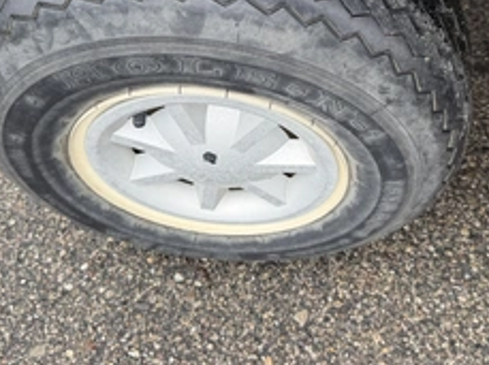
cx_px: 297
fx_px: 592
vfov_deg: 33.6
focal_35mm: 42
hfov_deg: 44.6
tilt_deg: -47.6
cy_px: 92
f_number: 1.78
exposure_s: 1/405
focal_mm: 6.76
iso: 80
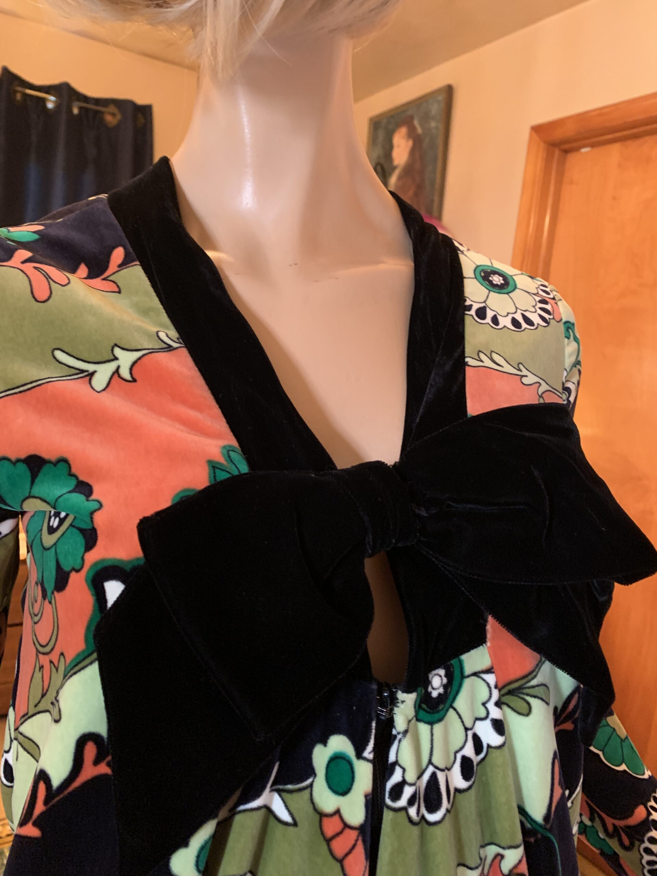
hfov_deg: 53.1
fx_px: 658
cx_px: 328
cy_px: 438
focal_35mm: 26
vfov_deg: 67.3
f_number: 1.8
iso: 500
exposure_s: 1/30
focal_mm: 4.25
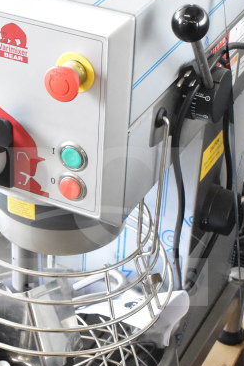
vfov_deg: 22.6
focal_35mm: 90
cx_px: 95
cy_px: 226
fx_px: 915
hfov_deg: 15.2
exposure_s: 1/250
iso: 6400
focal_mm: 24
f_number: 8
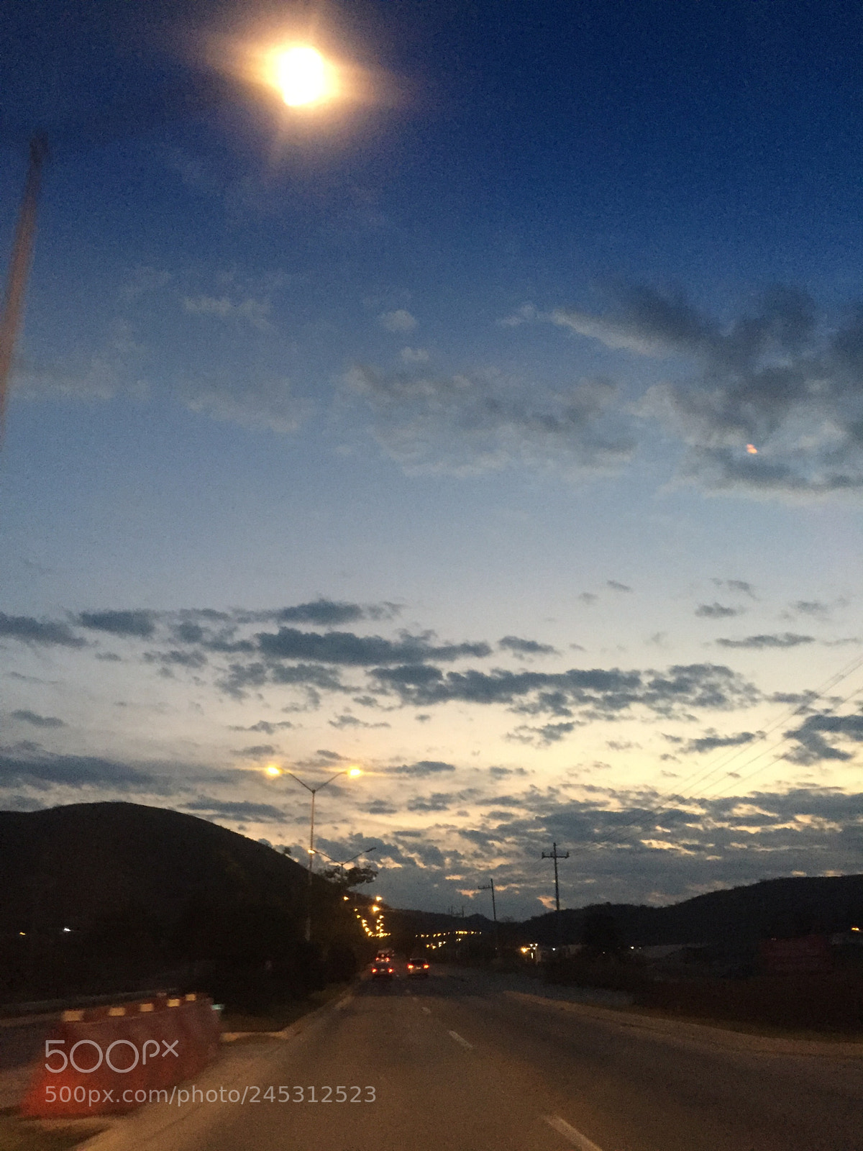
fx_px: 964
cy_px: 576
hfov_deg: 48.2
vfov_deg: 61.7
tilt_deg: +24.0
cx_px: 432
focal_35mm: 29
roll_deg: +2.4
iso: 250
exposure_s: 1/24
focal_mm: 4.15
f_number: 2.2
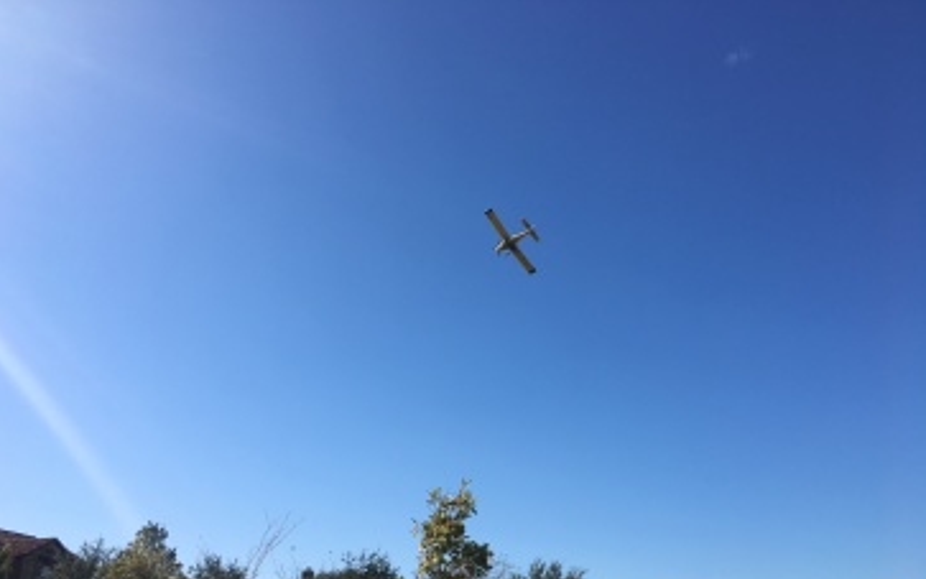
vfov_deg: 40.4
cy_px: 347
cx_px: 462
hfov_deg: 61.2
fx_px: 782
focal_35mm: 31
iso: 25
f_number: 2.2
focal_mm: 4.15
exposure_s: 1/1637
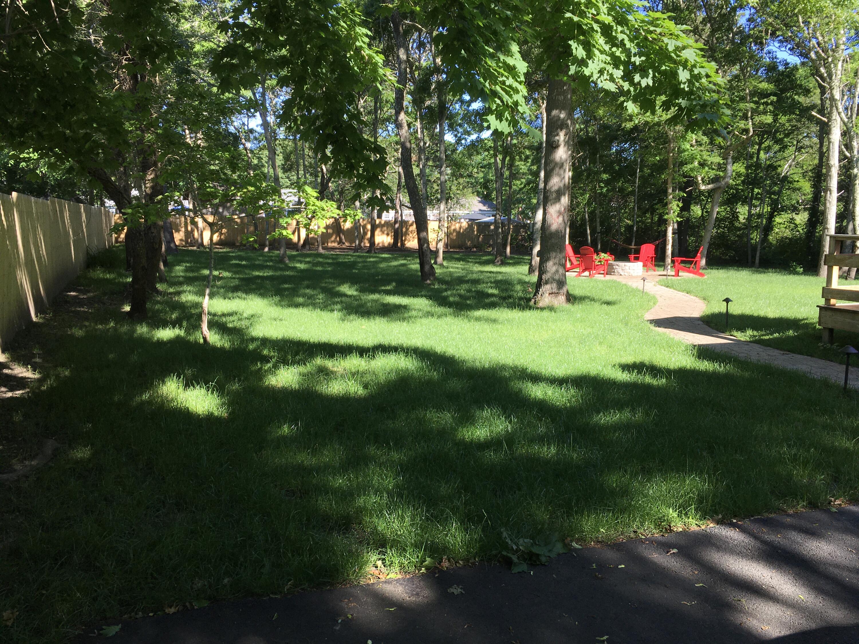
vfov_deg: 48.2
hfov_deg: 61.7
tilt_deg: -7.8
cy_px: 322
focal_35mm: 29
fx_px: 720
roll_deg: +1.0
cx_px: 430
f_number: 2.2
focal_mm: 4.15
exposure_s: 1/416
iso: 25
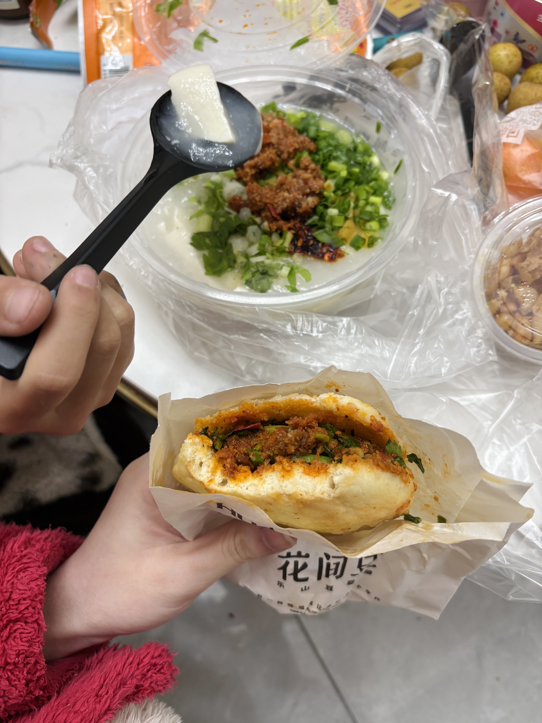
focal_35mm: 26
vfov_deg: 67.3
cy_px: 362
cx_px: 271
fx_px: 543
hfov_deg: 53.1
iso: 125
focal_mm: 5.96
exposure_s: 1/87
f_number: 1.6
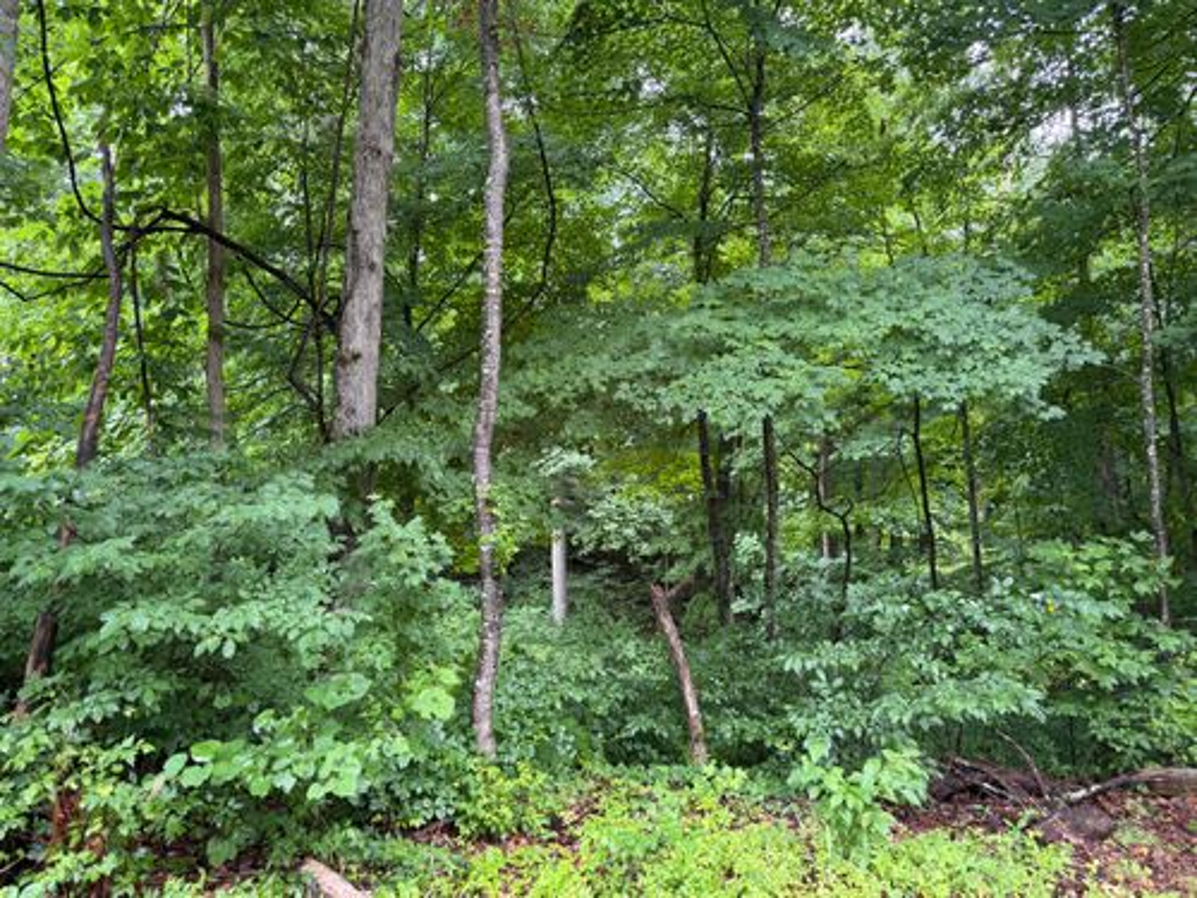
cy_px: 449
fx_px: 830
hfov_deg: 71.6
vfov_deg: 56.8
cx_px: 598
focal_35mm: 24
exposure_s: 1/121
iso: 160
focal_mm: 6.76
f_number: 1.78
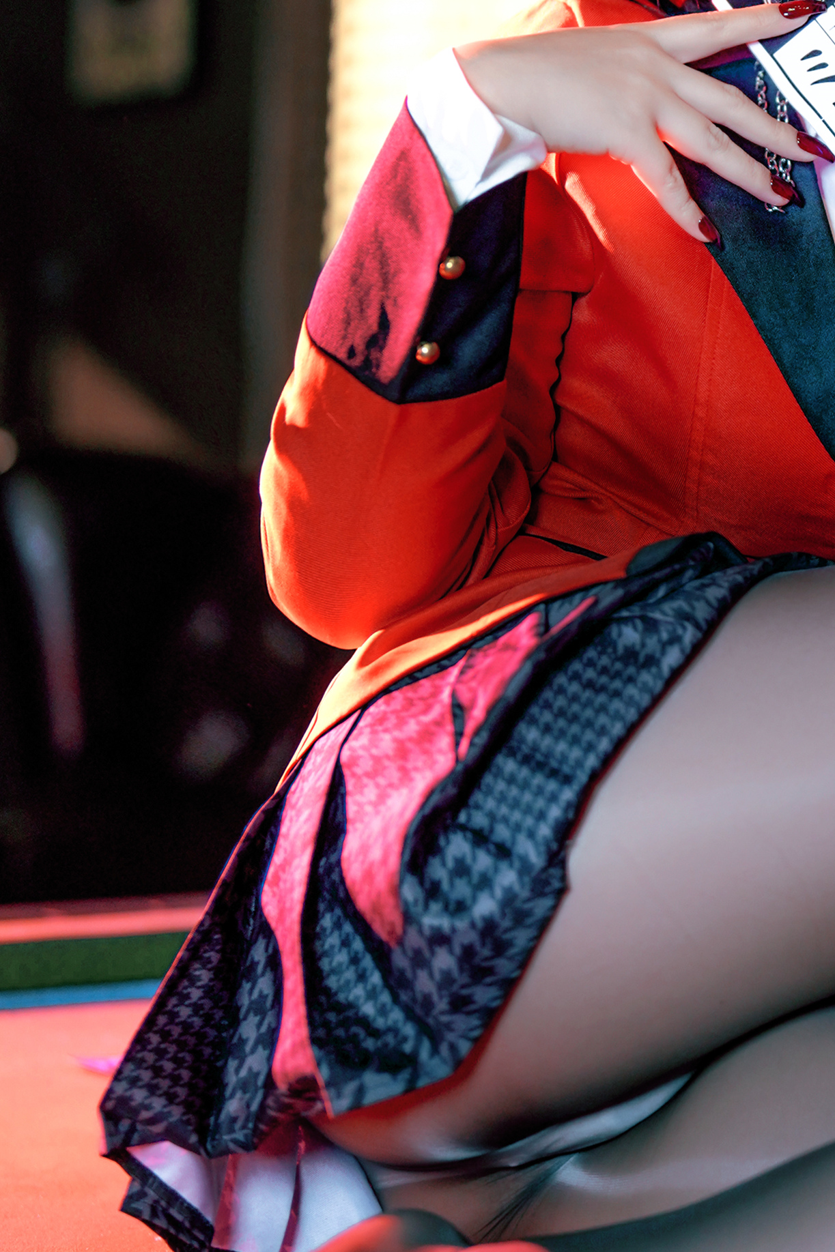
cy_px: 345
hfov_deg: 12.4
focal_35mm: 109
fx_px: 3793
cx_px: 795
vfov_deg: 18.7
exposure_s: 1/100
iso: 800
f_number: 1.4
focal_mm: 50
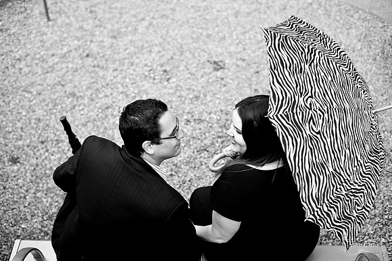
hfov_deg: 39.6
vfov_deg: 27.0
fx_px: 544
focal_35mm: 50
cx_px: 196
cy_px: 130
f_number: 2.8
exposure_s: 1/320
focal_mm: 50
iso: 500
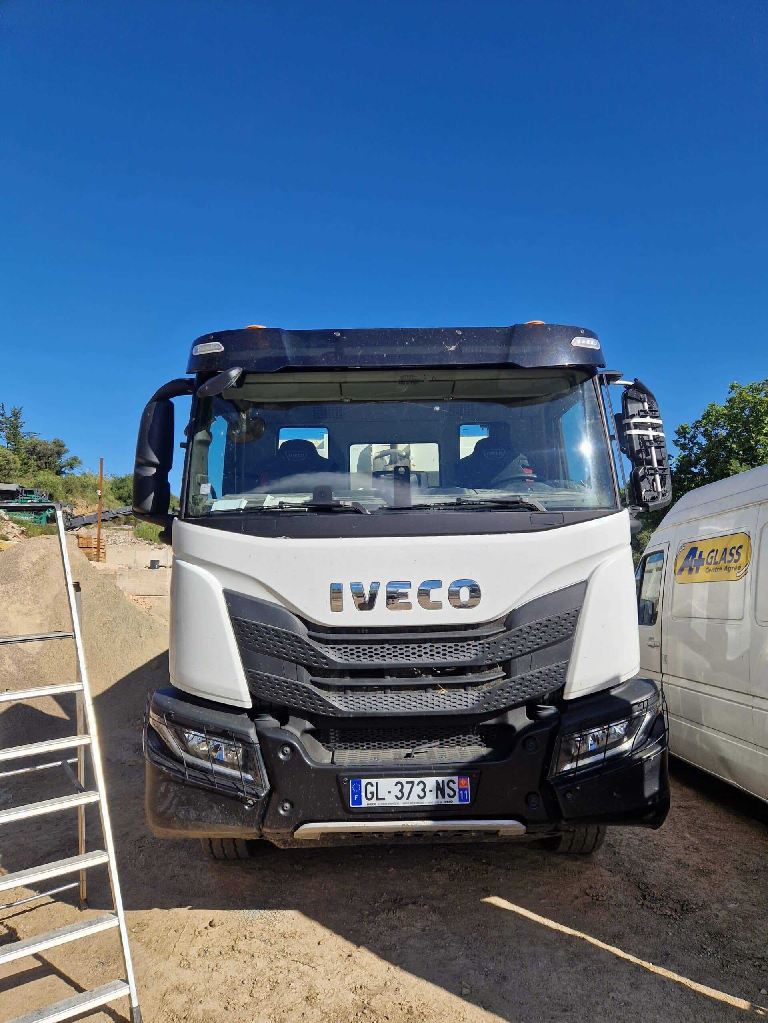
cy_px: 512
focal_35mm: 23
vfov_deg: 73.9
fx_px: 680
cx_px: 384
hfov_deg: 58.9
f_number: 1.8
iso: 50
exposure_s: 1/2036
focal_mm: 5.4
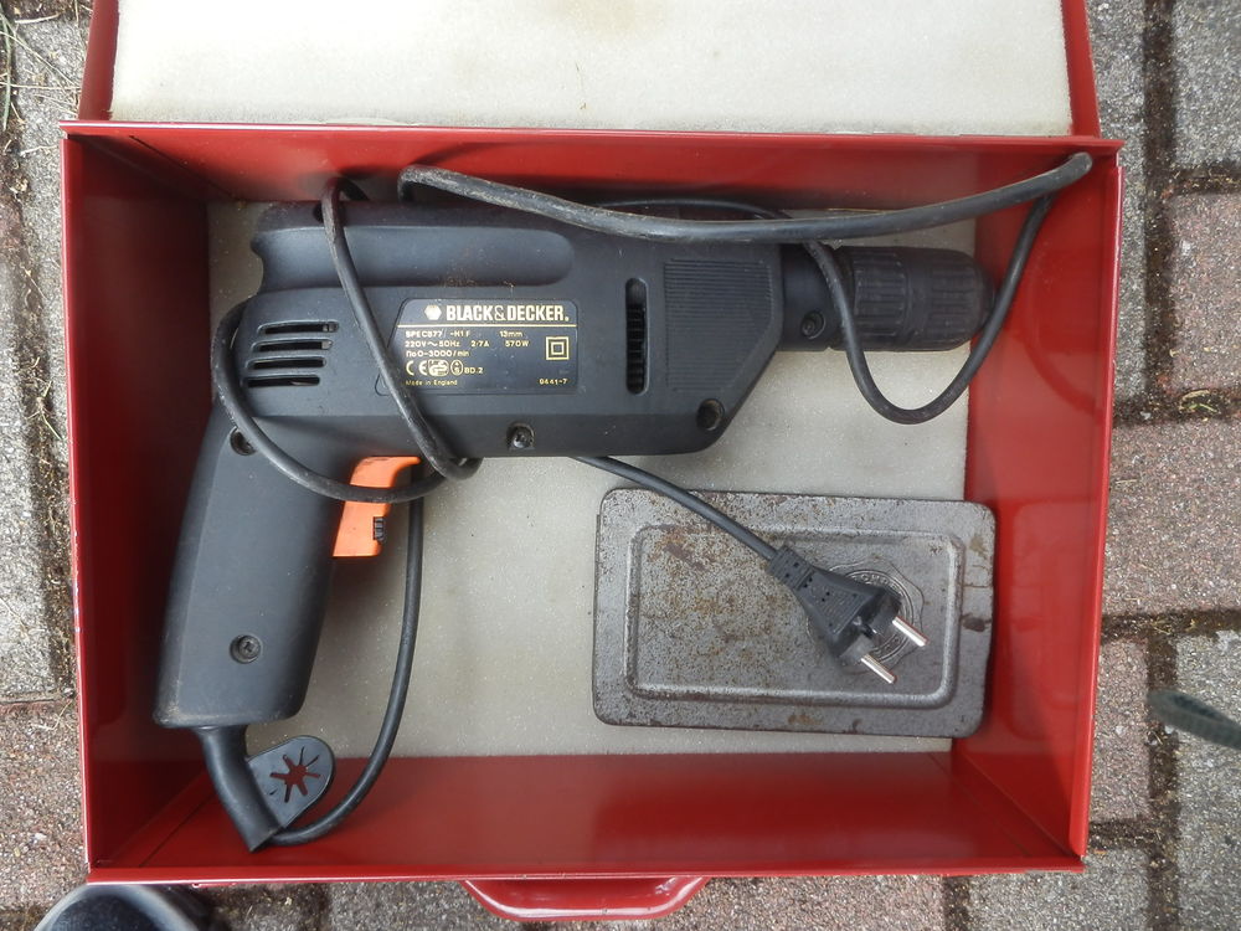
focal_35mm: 24
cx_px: 620
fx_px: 860
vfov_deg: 56.8
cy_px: 466
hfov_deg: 71.6
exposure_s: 1/60
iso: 80
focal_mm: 4.2
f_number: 3
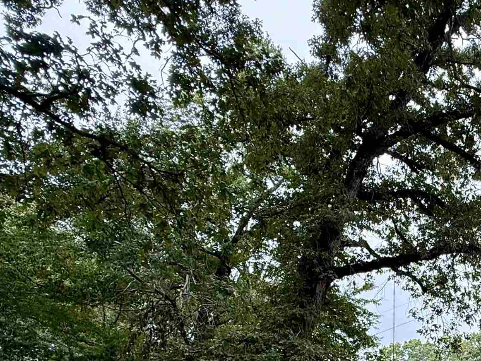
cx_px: 479
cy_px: 374
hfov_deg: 43.2
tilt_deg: +7.7
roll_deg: +1.0
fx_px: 514
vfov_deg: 34.6
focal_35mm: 37
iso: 64
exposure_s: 1/408
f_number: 2.2
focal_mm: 2.22
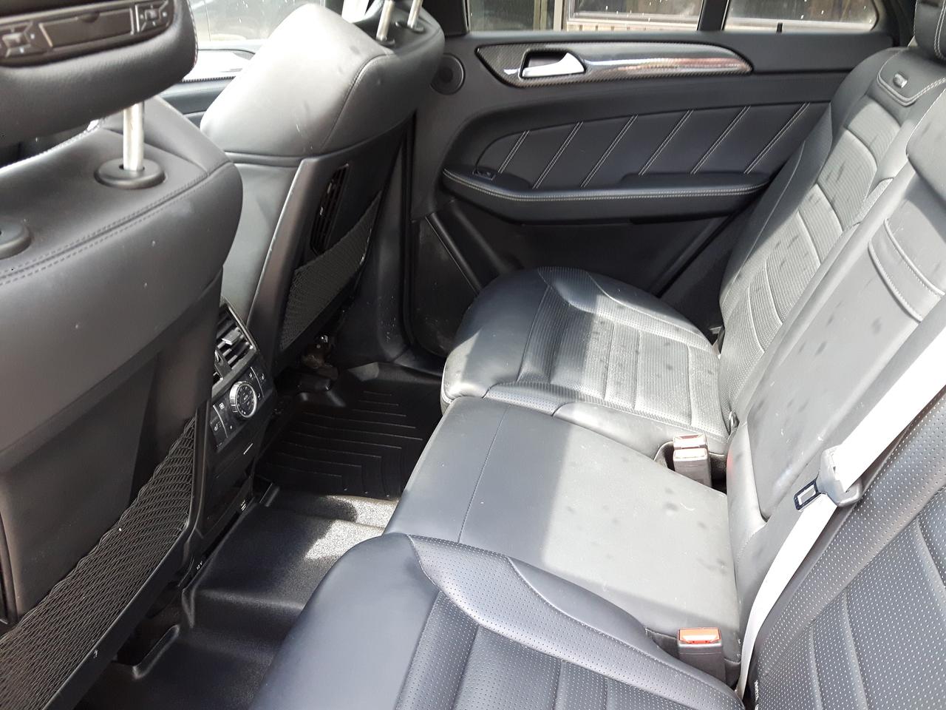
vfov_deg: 45.4
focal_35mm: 31
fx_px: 847
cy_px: 355
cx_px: 473
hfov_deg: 58.4
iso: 160
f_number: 1.9
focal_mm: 3.7
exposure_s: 1/33
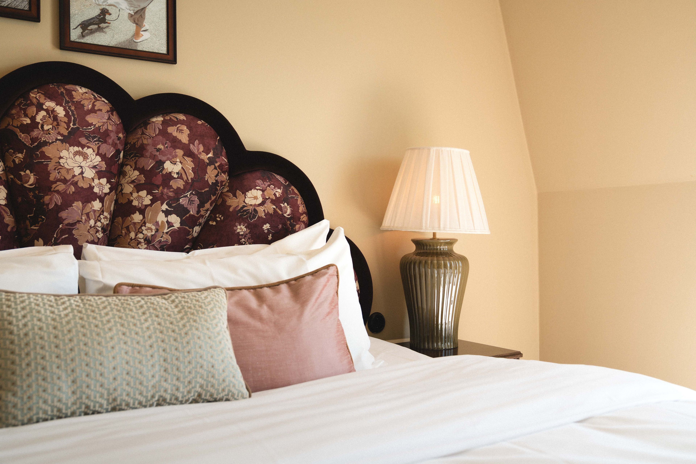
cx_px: 348
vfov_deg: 38.9
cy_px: 232
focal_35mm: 34
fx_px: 657
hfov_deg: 55.8
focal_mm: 34
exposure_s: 1/320
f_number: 4
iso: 250
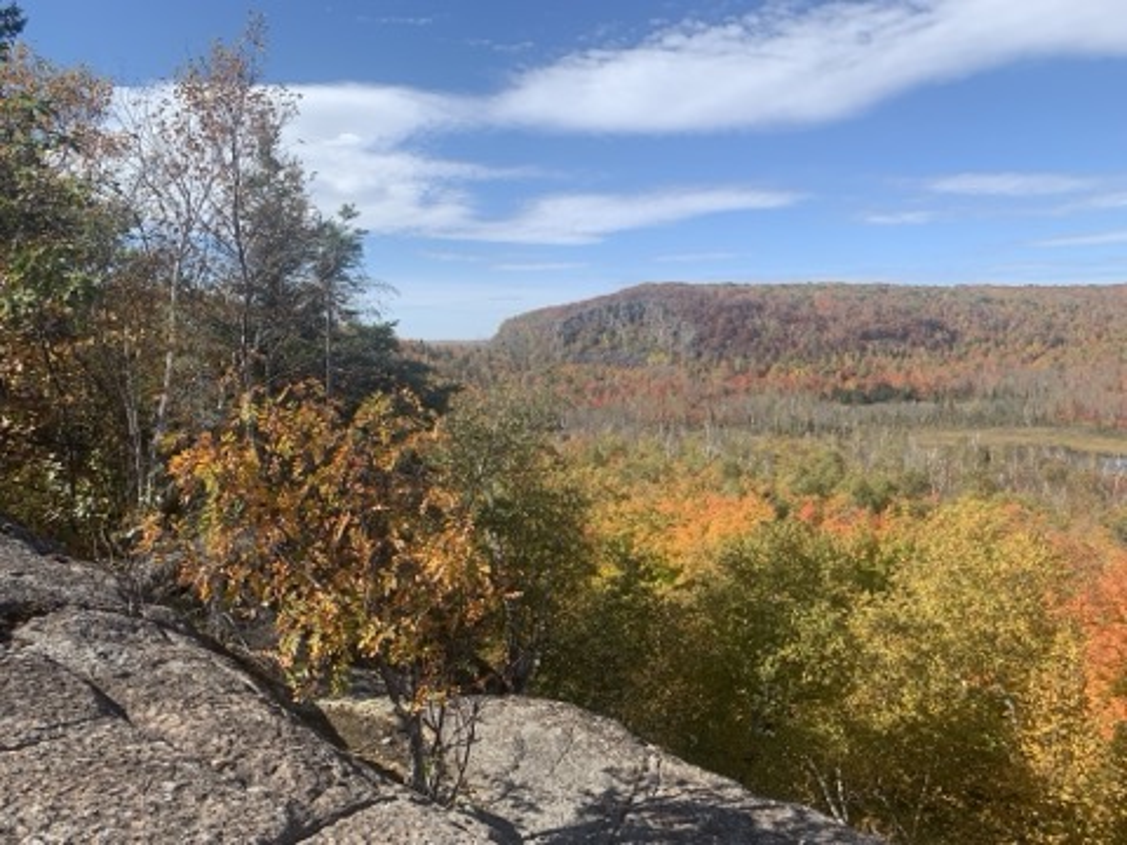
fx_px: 846
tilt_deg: -3.9
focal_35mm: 26
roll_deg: +1.2
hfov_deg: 67.3
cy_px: 422
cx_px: 564
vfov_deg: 53.1
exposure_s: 1/1748
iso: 25
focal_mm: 4.25
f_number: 1.8
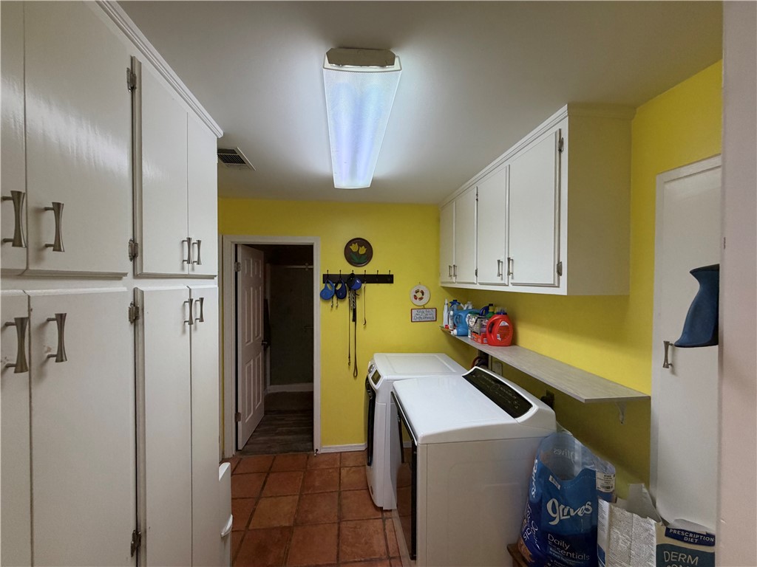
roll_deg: +0.2
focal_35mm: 14
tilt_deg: -1.5
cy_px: 284
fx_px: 306
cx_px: 378
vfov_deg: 85.7
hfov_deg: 102.1
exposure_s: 1/120
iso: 320
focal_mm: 2.22
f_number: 2.2
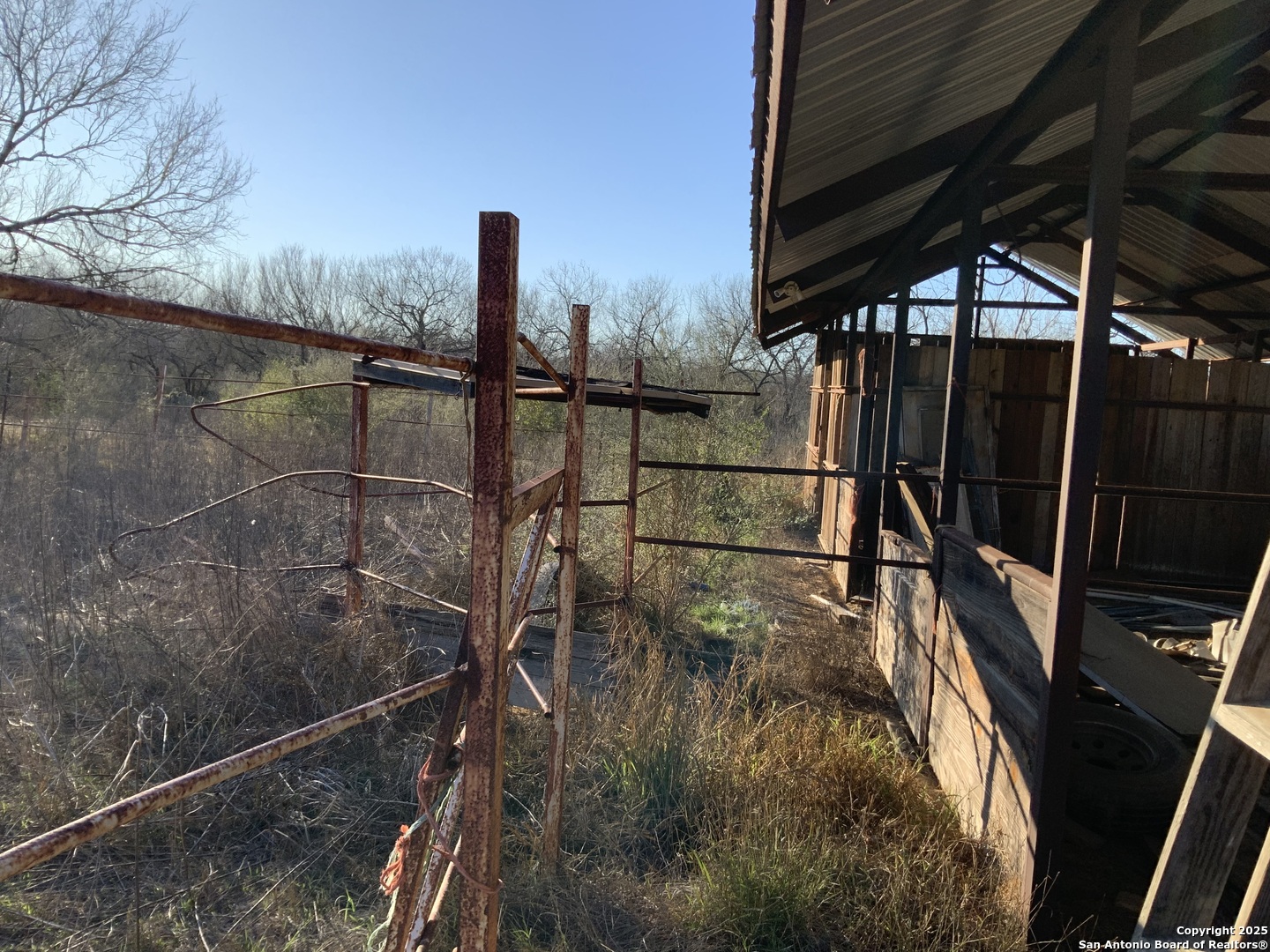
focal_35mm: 29
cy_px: 476
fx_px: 1064
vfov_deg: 48.2
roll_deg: -3.0
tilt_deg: -4.9
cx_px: 635
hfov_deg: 61.7
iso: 16
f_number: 1.8
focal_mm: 3
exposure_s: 1/1015
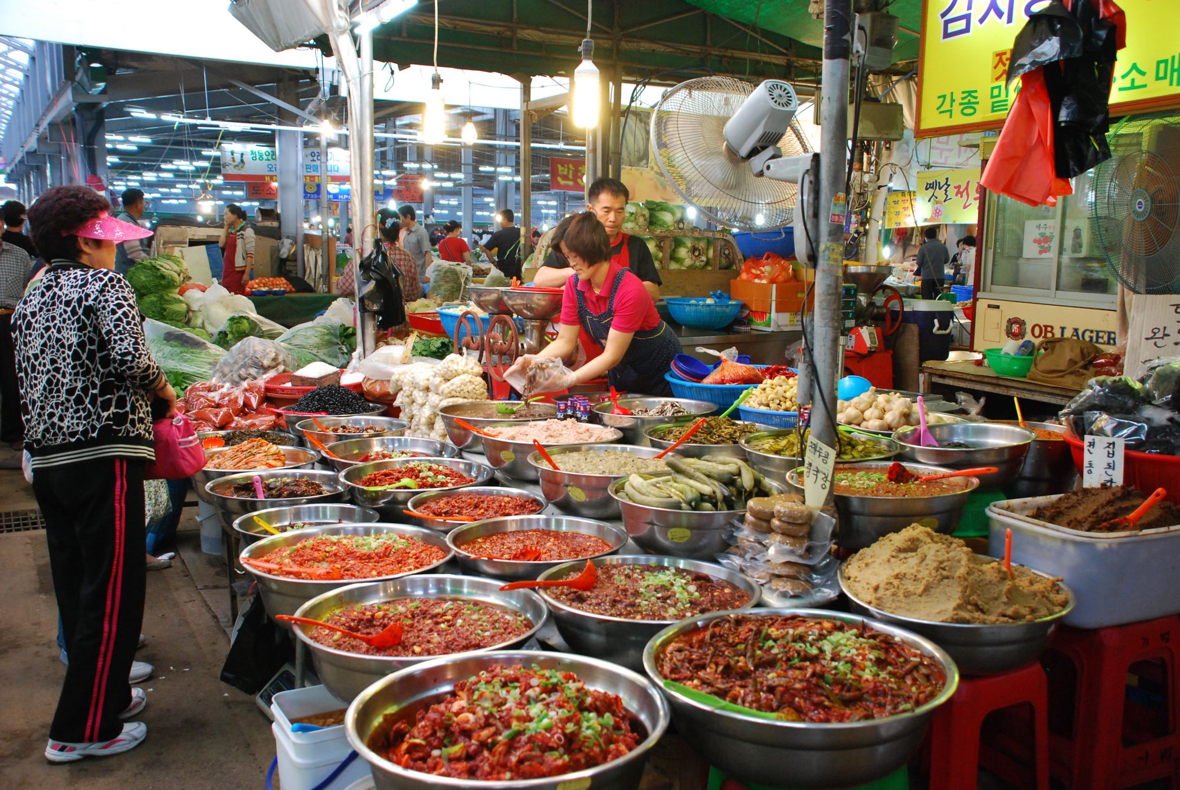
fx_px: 1083
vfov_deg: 40.1
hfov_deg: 57.2
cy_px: 395
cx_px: 590
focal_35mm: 33
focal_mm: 22
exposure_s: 1/60
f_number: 3.8
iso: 800
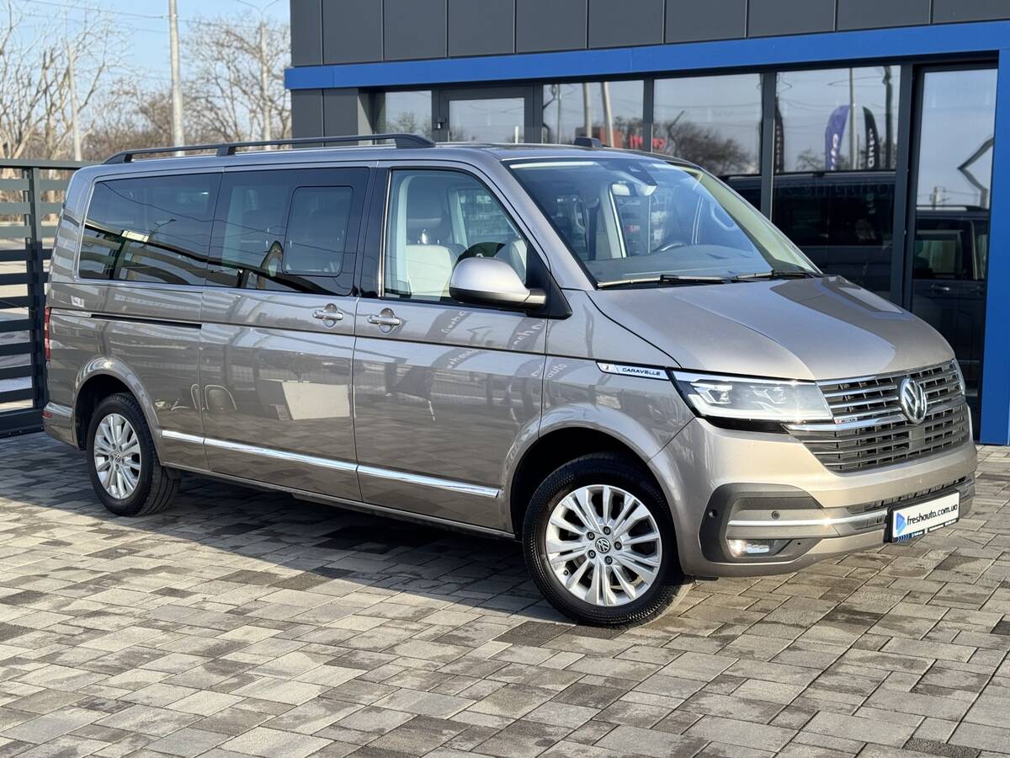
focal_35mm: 48
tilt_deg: -7.4
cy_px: 379
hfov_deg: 39.7
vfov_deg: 30.3
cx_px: 505
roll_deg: +0.0
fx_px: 1401
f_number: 1.78
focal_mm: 6.76
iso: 64
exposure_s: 1/1152
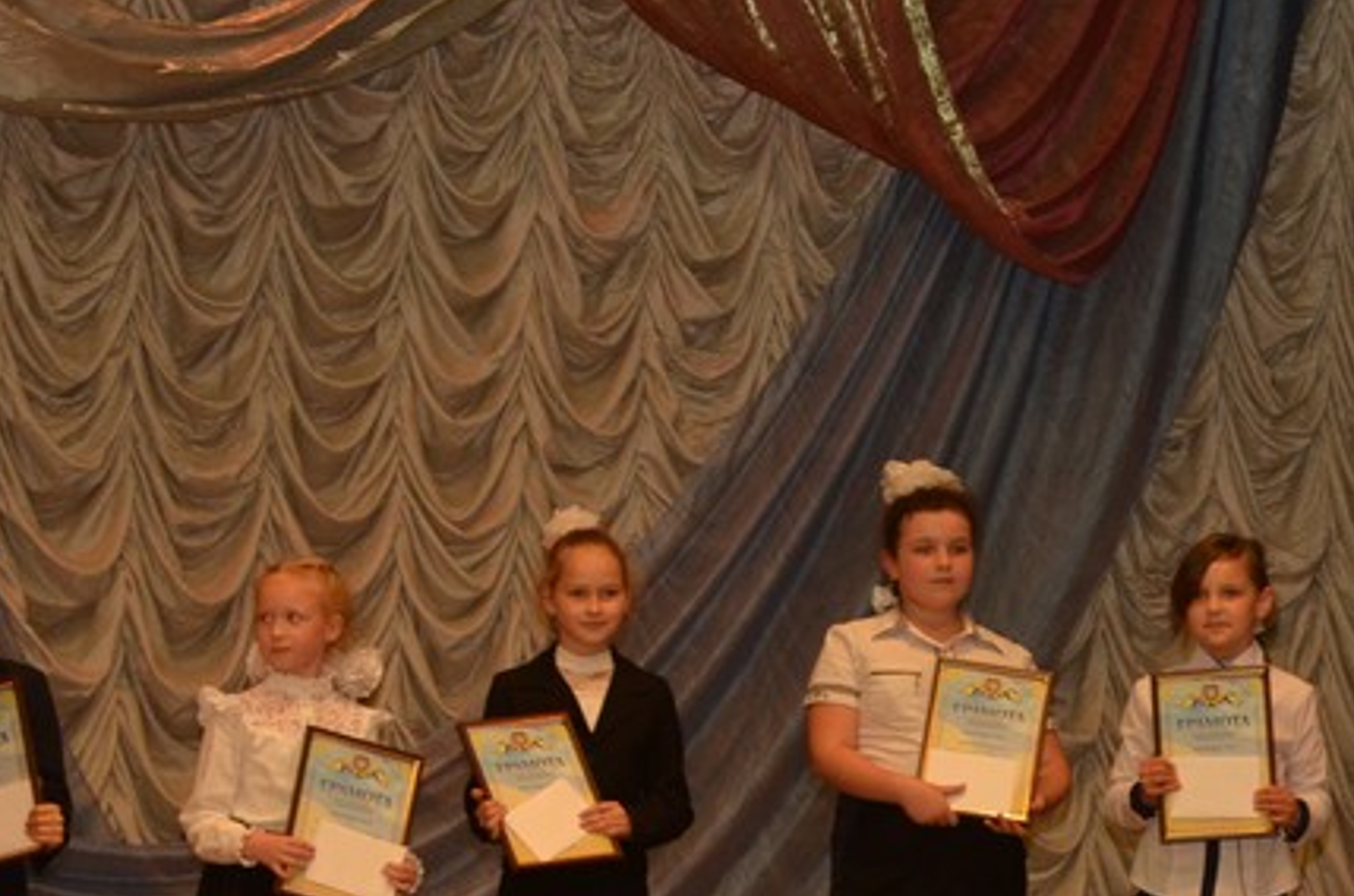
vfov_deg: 7.0
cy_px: 678
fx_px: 7355
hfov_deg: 10.5
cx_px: 1124
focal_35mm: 196
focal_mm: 70
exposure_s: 1/125
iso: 1250
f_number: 6.3
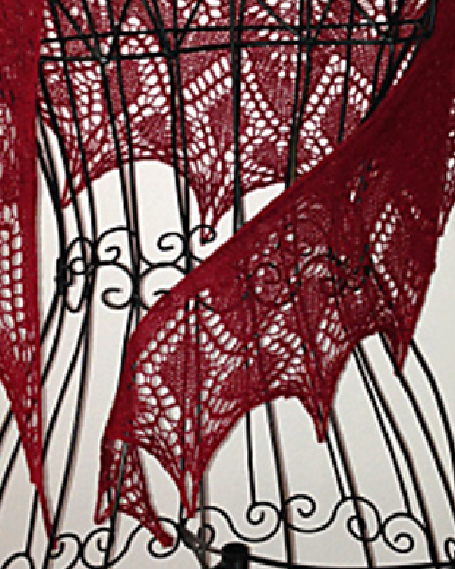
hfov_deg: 28.5
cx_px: 168
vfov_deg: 34.7
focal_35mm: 53
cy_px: 151
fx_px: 892
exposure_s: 1/20
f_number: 2.4
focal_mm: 4.12
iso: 80
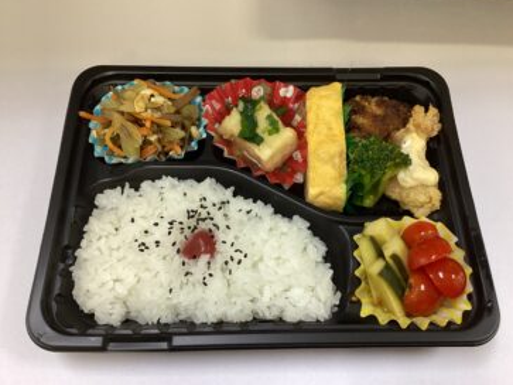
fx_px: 474
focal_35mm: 32
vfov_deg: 44.1
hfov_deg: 56.8
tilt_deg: -64.6
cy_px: 190
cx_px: 264
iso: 160
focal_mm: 3.3
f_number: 2.4
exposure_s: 1/60
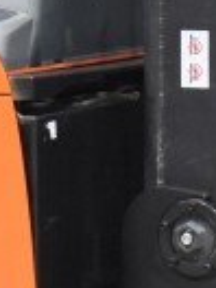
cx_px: 159
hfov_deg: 5.2
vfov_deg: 6.8
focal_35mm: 288
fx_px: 2396
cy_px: -185
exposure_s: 1/30
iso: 1600
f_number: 5
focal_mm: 22
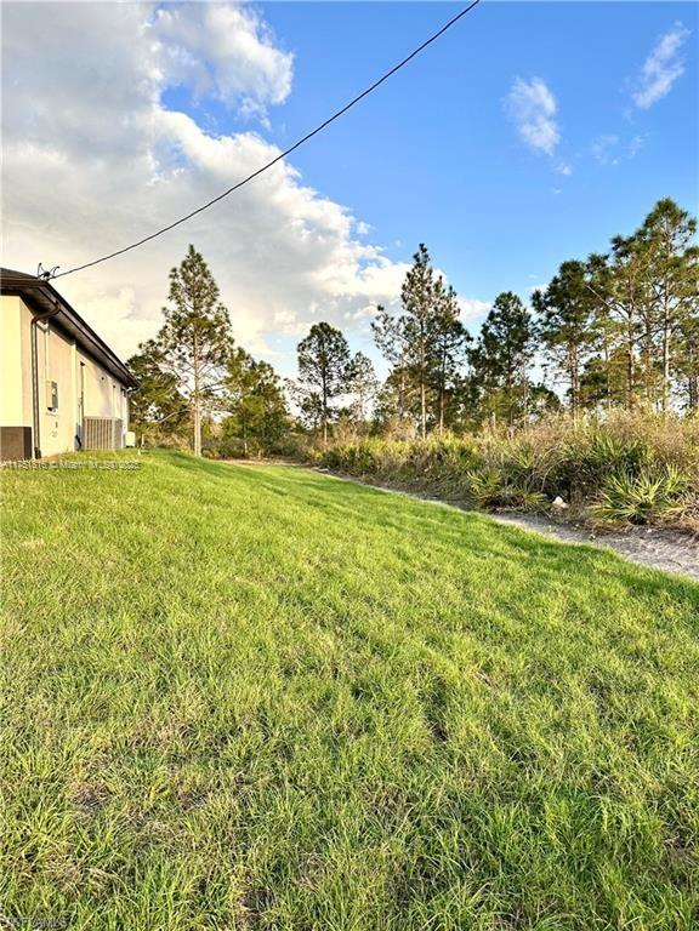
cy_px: 466
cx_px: 350
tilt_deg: -1.4
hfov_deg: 56.8
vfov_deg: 71.6
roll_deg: +0.1
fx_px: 646
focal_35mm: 24
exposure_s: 1/1664
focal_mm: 6.86
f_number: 1.78
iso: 80
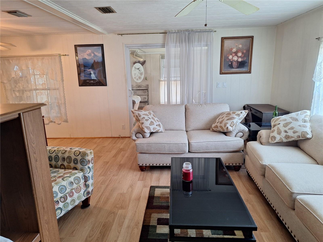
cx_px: 162
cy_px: 121
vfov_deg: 58.9
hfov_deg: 73.9
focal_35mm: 23
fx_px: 215
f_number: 1.8
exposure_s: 1/40
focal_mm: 5.54
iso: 125
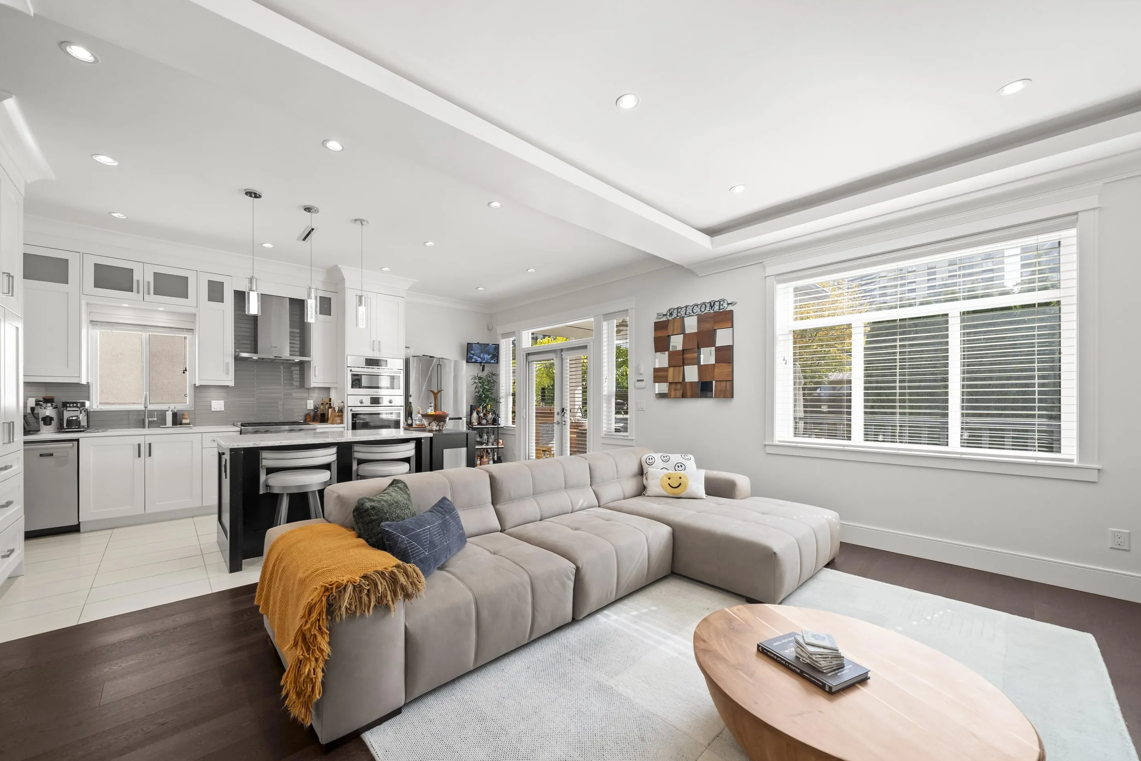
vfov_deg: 85.3
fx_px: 412
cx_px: 530
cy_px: 404
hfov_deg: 108.2
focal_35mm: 13
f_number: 5.6
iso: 400
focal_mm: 12
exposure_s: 1/15
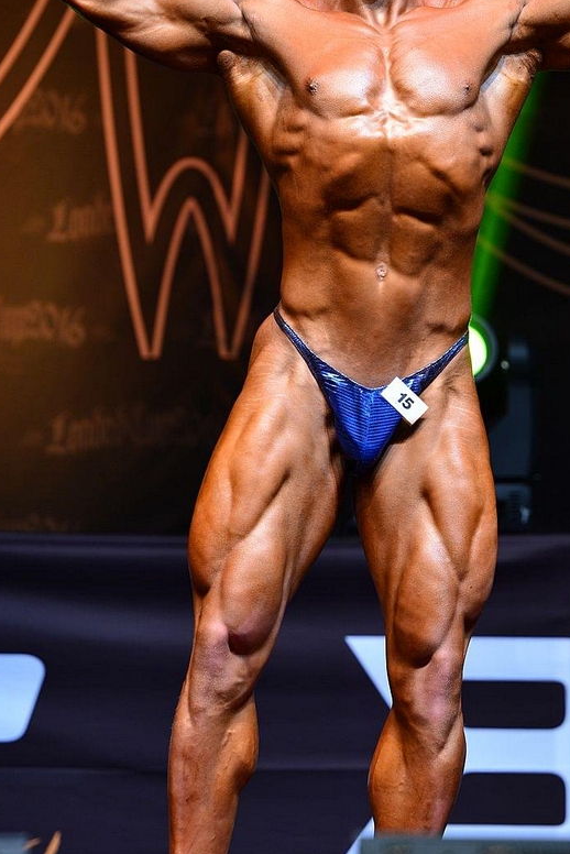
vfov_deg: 7.2
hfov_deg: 4.8
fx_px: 6786
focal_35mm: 286
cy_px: 417
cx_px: 357
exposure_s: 1/160
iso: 500
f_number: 3.2
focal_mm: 185
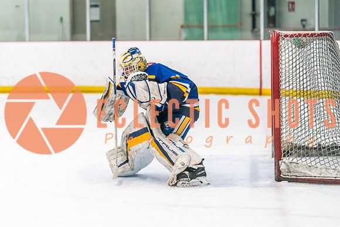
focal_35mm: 131
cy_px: 113
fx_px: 1237
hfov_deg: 15.6
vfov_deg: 10.5
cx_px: 158
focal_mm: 118
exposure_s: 1/1250
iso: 3200
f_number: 2.8
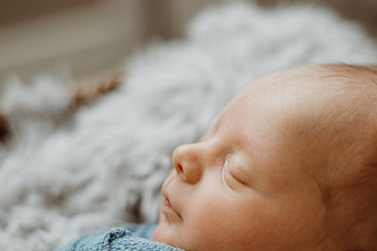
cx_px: 210
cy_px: 147
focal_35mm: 86
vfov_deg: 15.9
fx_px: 901
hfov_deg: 23.6
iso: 400
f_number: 2
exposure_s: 1/200
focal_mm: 50
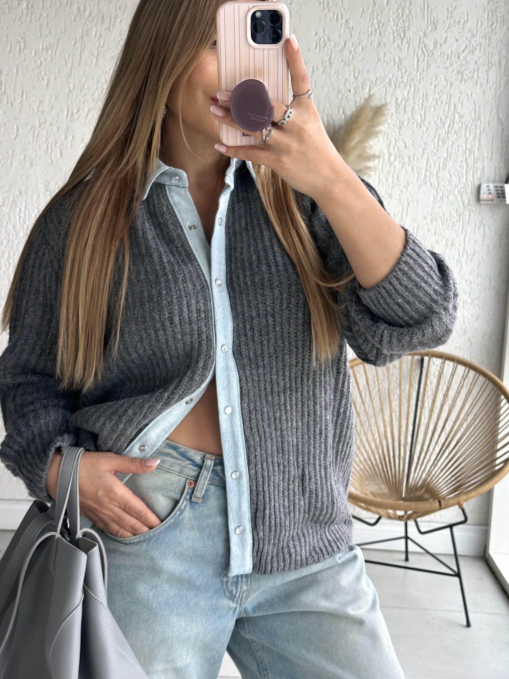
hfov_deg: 26.1
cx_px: 261
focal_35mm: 56
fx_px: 1098
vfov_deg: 34.3
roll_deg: -4.4
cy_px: 289
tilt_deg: -21.8
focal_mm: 6.86
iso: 100
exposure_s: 1/60
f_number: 1.78
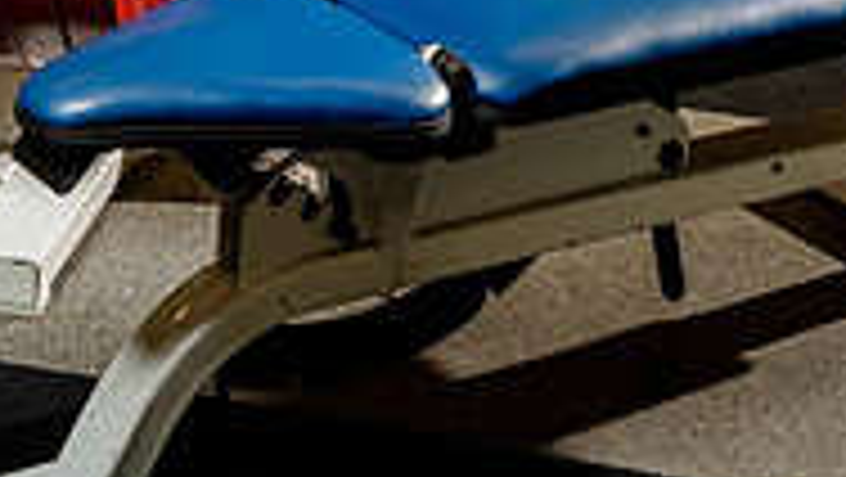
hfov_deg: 18.0
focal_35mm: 118
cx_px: 220
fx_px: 2649
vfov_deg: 9.6
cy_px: -464
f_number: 5.6
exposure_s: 1/250
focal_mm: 47
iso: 320
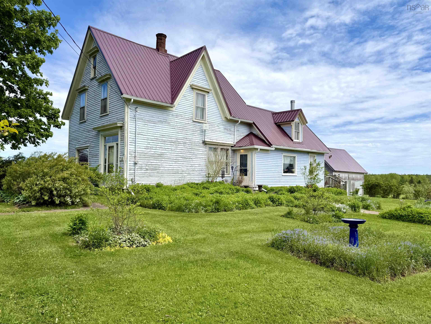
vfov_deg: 56.8
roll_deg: +0.5
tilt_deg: +3.1
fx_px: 299
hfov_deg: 71.6
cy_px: 162
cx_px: 216
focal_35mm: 24
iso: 80
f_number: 1.78
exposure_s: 1/6711
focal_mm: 6.76
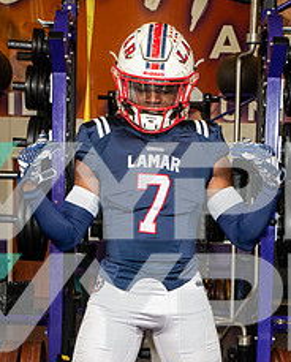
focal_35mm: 81
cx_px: 160
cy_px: 304
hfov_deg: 19.0
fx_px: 870
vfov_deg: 23.1
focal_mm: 44
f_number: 7.1
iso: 800
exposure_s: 1/250
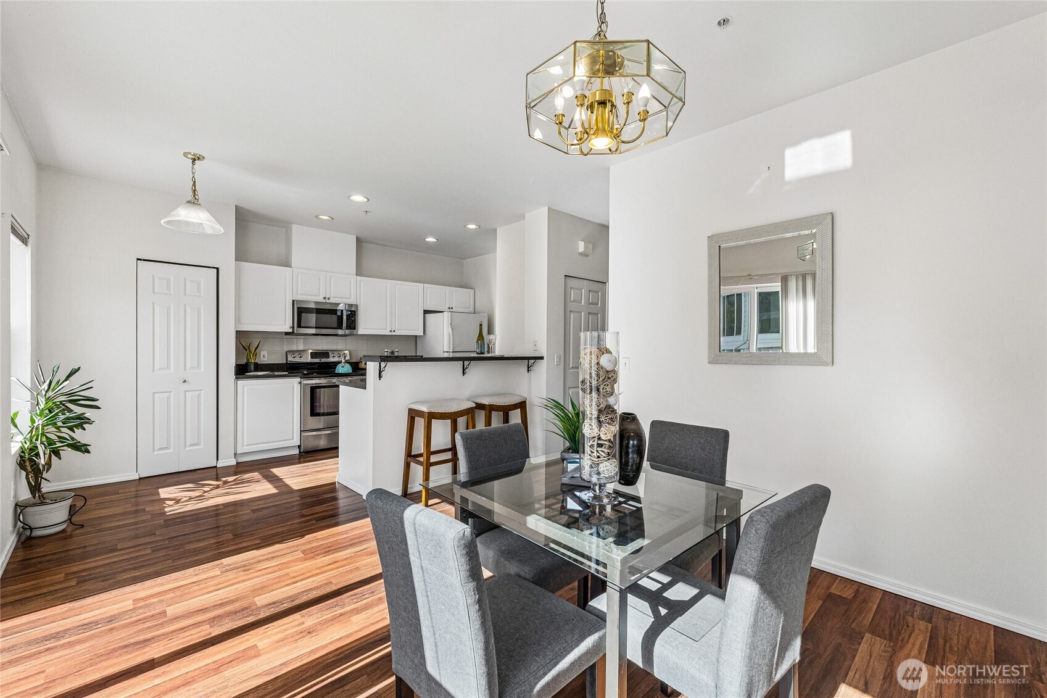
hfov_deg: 100.4
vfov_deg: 77.3
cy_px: 349
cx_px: 524
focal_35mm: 15
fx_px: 436
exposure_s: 1/40
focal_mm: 10
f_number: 9
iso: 250
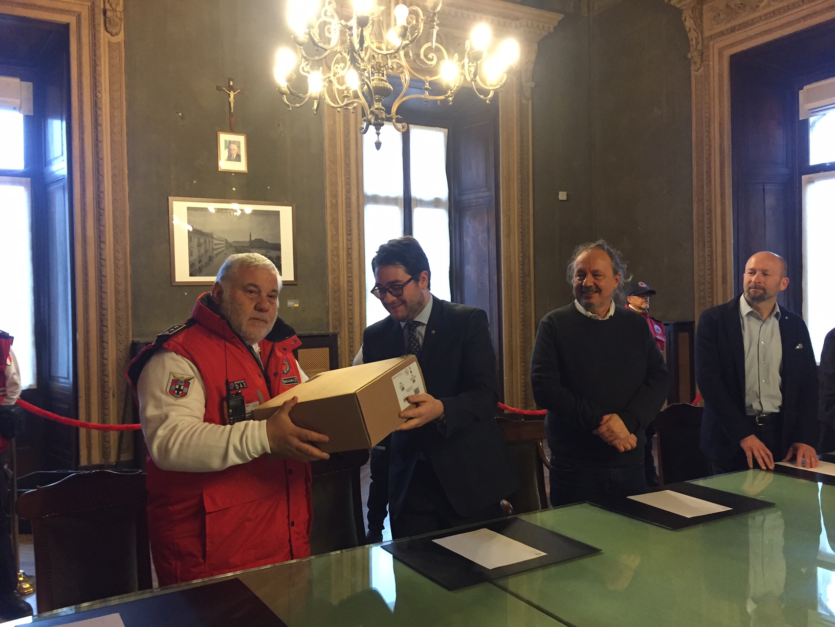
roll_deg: +0.0
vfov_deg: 48.2
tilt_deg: -0.6
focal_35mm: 29
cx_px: 418
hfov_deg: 61.7
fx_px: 700
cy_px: 314
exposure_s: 1/33
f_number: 2.2
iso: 320
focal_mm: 4.15
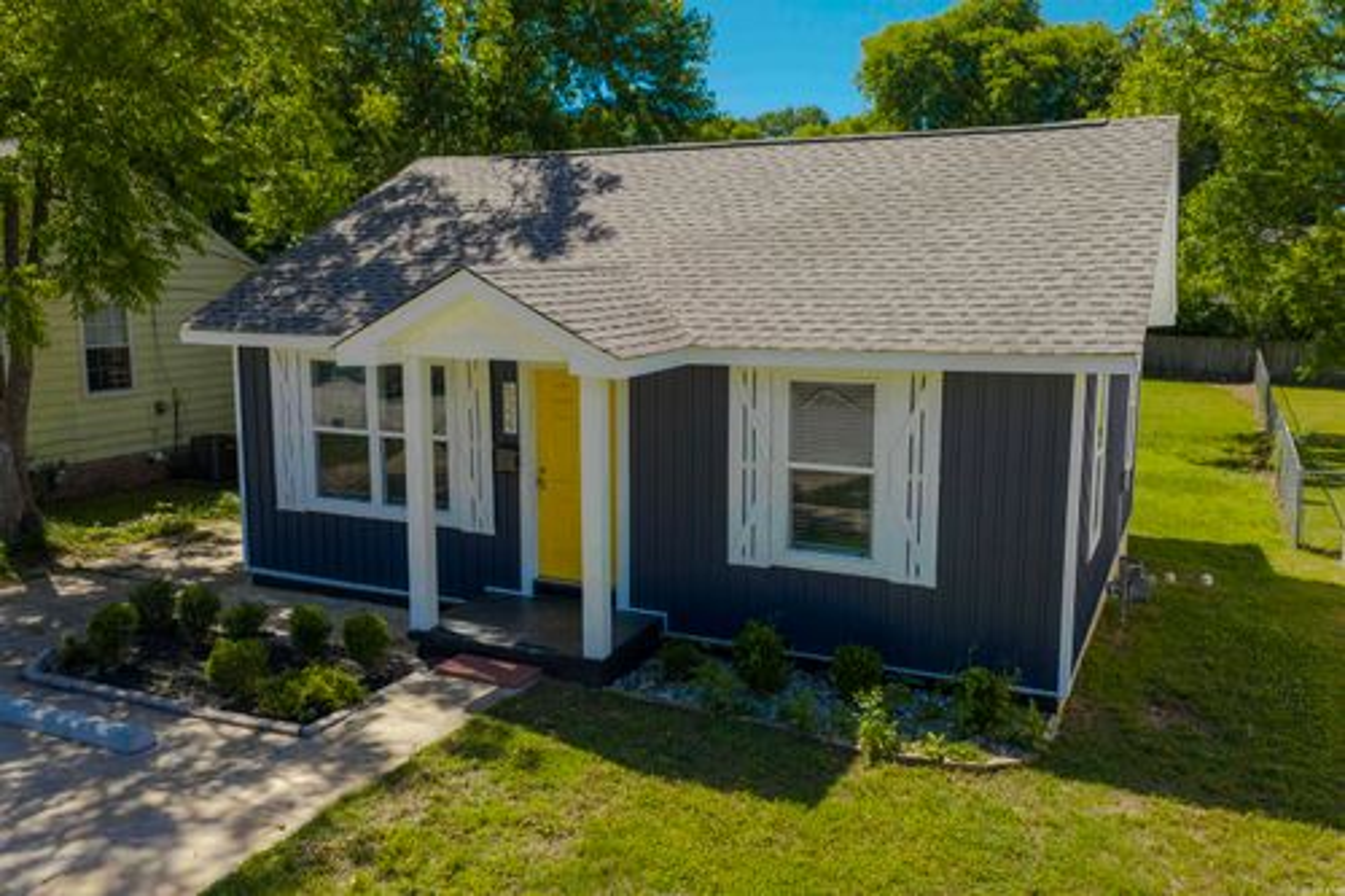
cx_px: 672
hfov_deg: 65.5
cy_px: 448
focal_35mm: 28
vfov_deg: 46.4
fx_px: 1046
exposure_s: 1/500
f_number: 2.8
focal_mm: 14.45
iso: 100
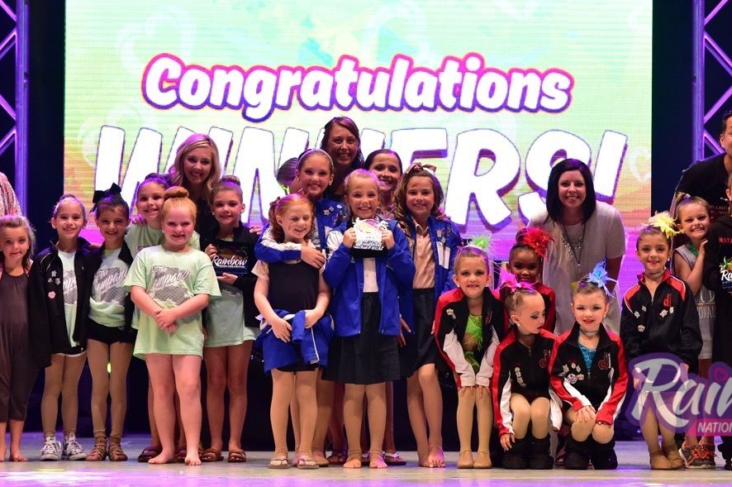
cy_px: 138
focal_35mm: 159
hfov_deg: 12.9
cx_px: 389
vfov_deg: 8.6
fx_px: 3230
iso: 4000
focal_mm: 110
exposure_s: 1/640
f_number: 4
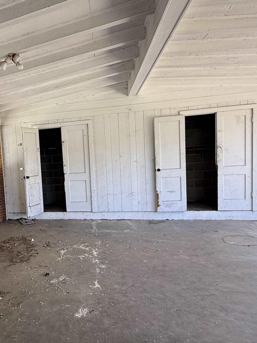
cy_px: 177
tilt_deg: -3.7
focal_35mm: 26
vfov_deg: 67.3
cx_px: 43
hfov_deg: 49.2
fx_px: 257
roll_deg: +3.1
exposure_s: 1/134
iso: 50
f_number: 2.2
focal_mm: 2.22
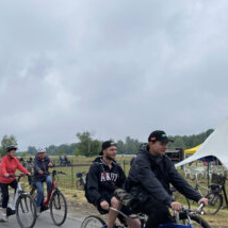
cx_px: 64
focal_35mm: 43
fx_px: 320
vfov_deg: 38.8
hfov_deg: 38.4
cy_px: 149
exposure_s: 1/1927
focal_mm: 4.2
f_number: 1.8
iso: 32
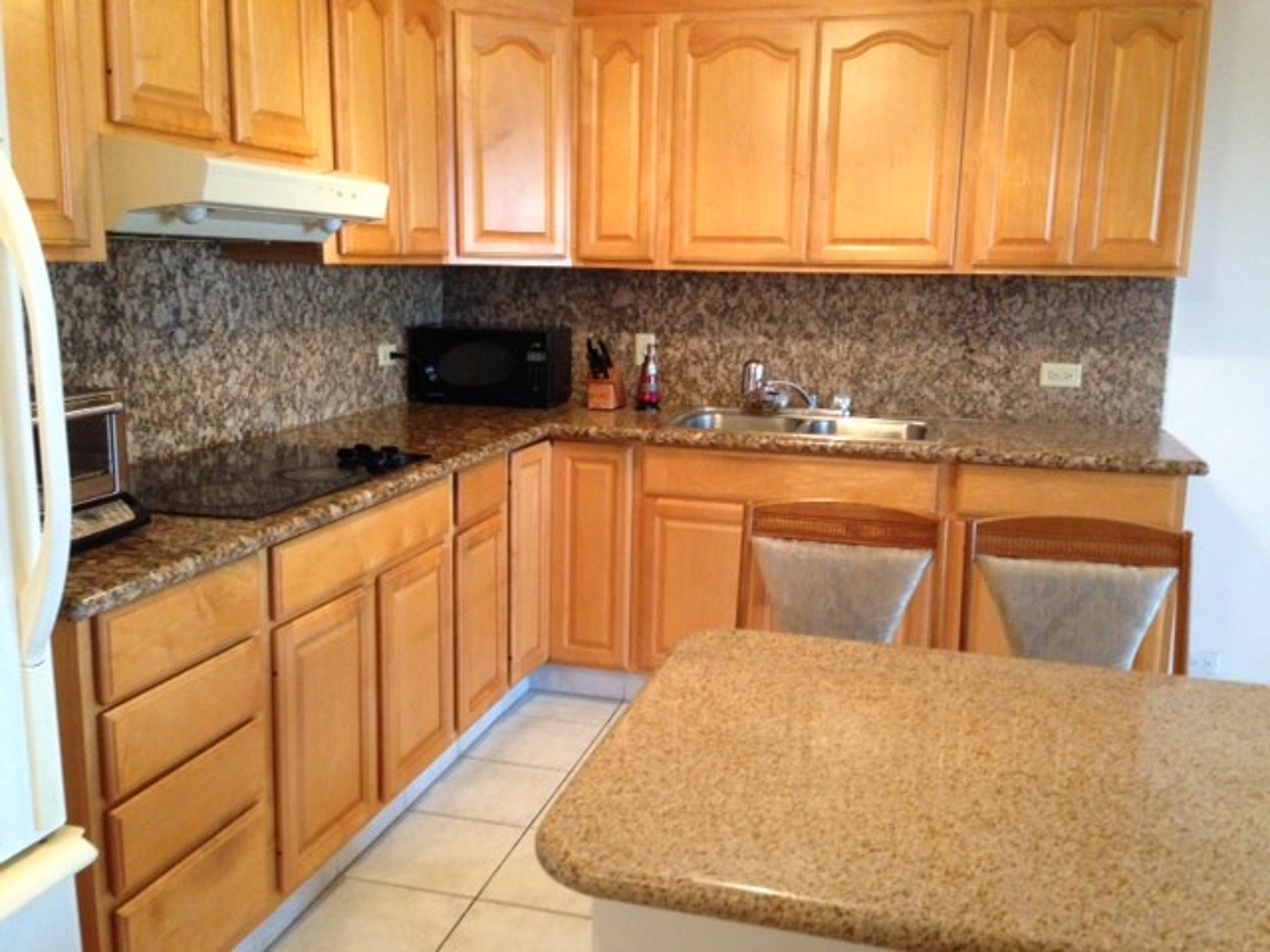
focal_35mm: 33
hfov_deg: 55.4
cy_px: 476
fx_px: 1211
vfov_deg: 42.9
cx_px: 635
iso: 320
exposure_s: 1/20
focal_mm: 4.12
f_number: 2.4
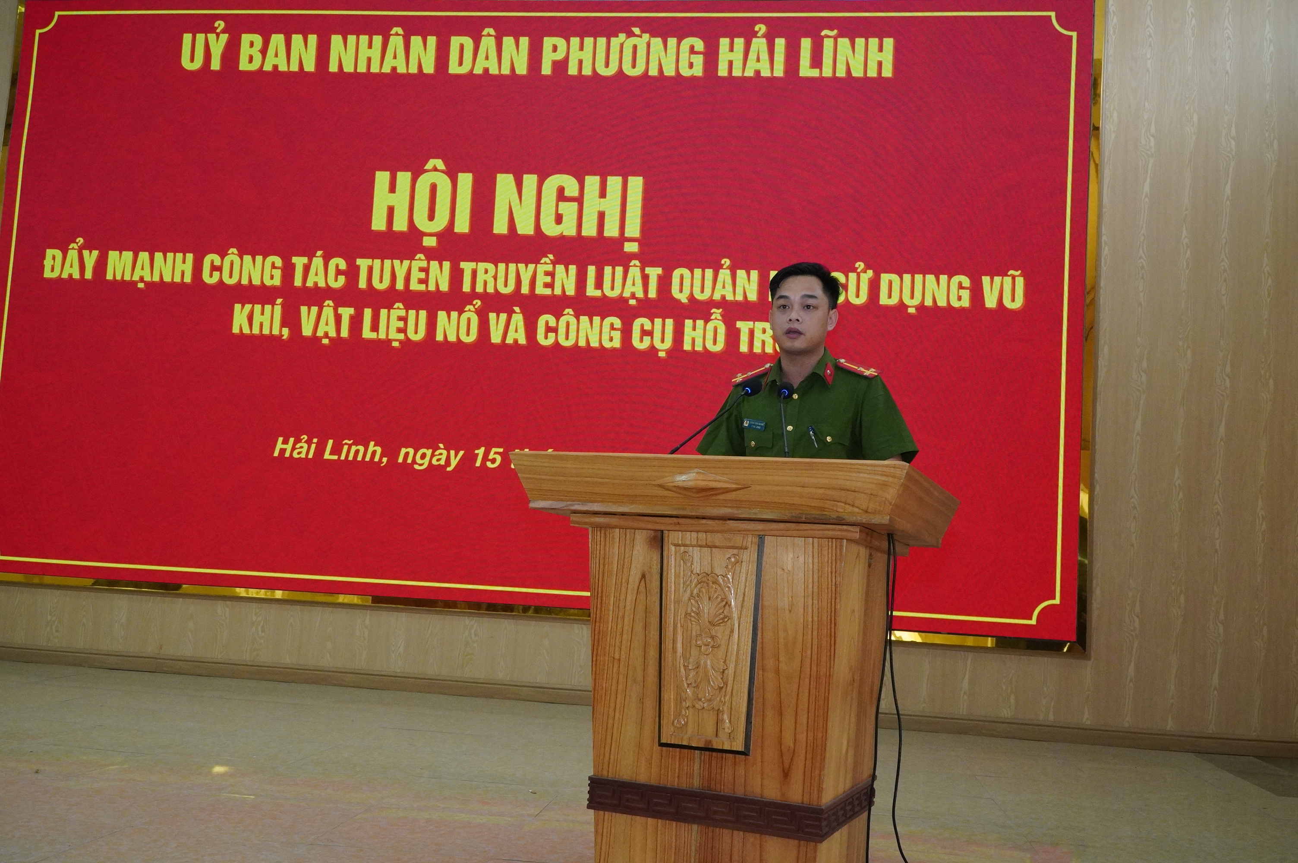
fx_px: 1081
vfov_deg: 43.5
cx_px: 649
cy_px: 432
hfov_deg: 62.0
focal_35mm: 30
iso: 3200
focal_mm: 20
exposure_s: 1/125
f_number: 9
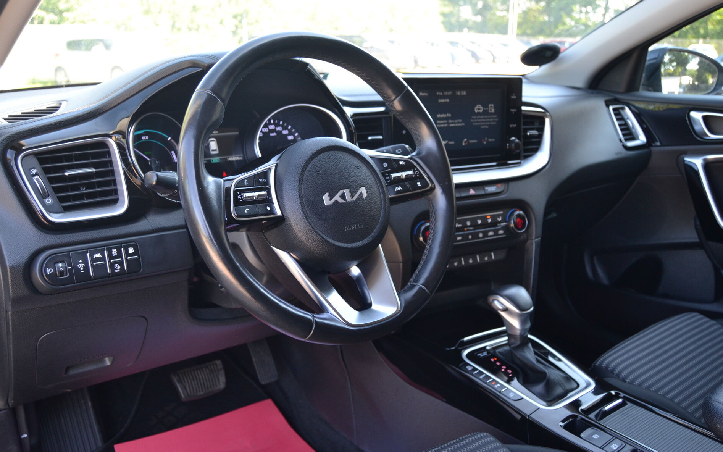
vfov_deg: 40.6
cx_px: 362
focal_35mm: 31
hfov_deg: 61.2
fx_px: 611
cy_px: 235
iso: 400
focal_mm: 20
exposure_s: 1/100
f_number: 5
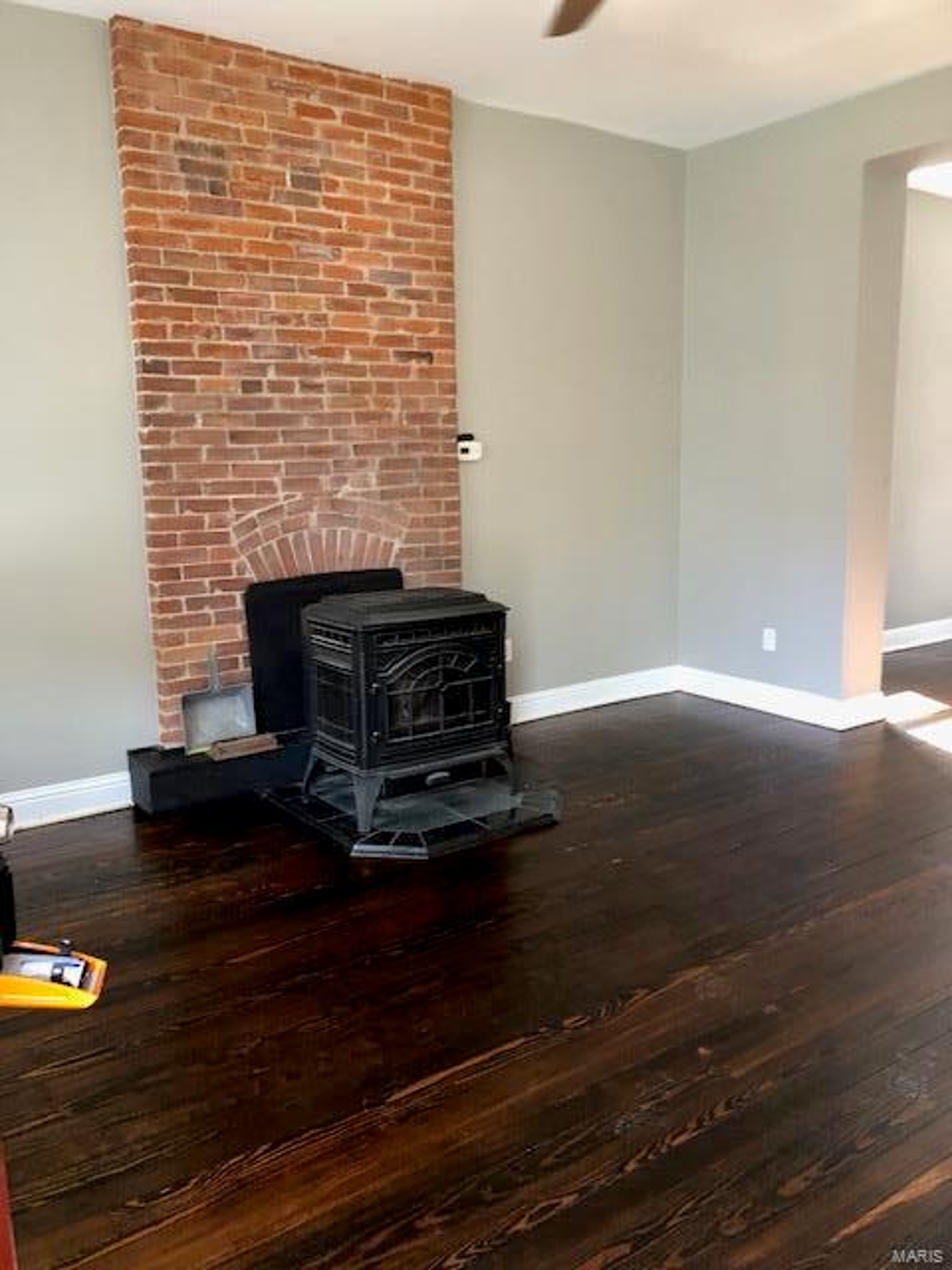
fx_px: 1027
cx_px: 476
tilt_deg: -11.1
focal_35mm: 28
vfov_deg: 63.4
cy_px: 635
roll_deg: +1.0
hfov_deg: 49.7
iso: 40
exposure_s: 1/15
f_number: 1.8
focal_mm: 4
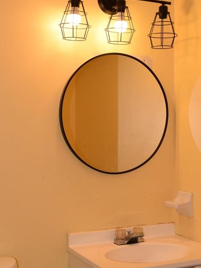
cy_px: 168
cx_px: 94
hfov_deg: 23.6
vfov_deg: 31.1
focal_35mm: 62
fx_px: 480
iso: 500
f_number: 5.6
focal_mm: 22
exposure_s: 1/125
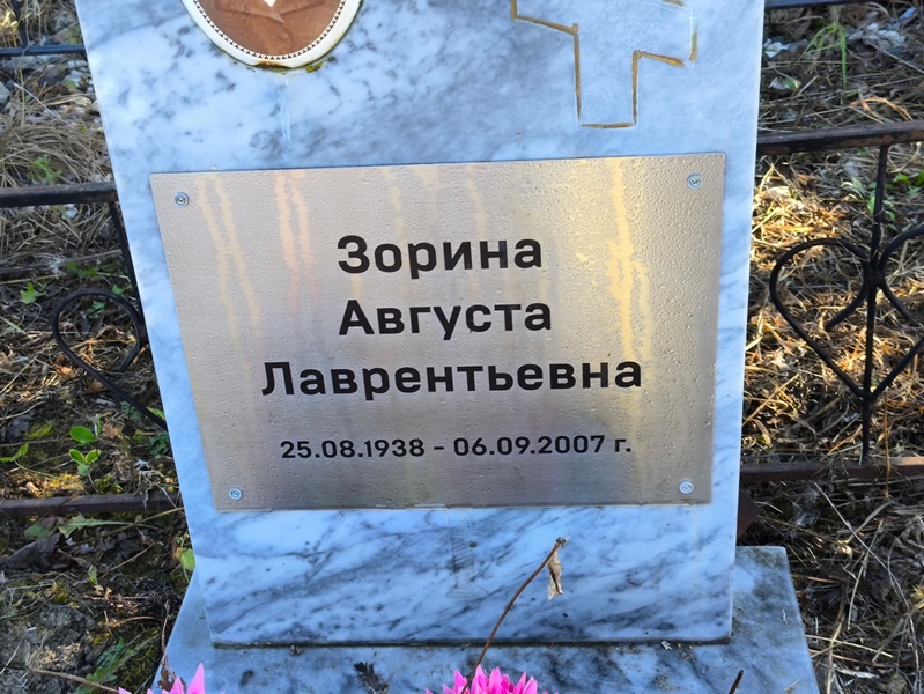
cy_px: 347
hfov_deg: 38.2
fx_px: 1335
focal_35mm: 50
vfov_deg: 29.1
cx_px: 462
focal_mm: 4.71
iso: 80
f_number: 1.7
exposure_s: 1/120
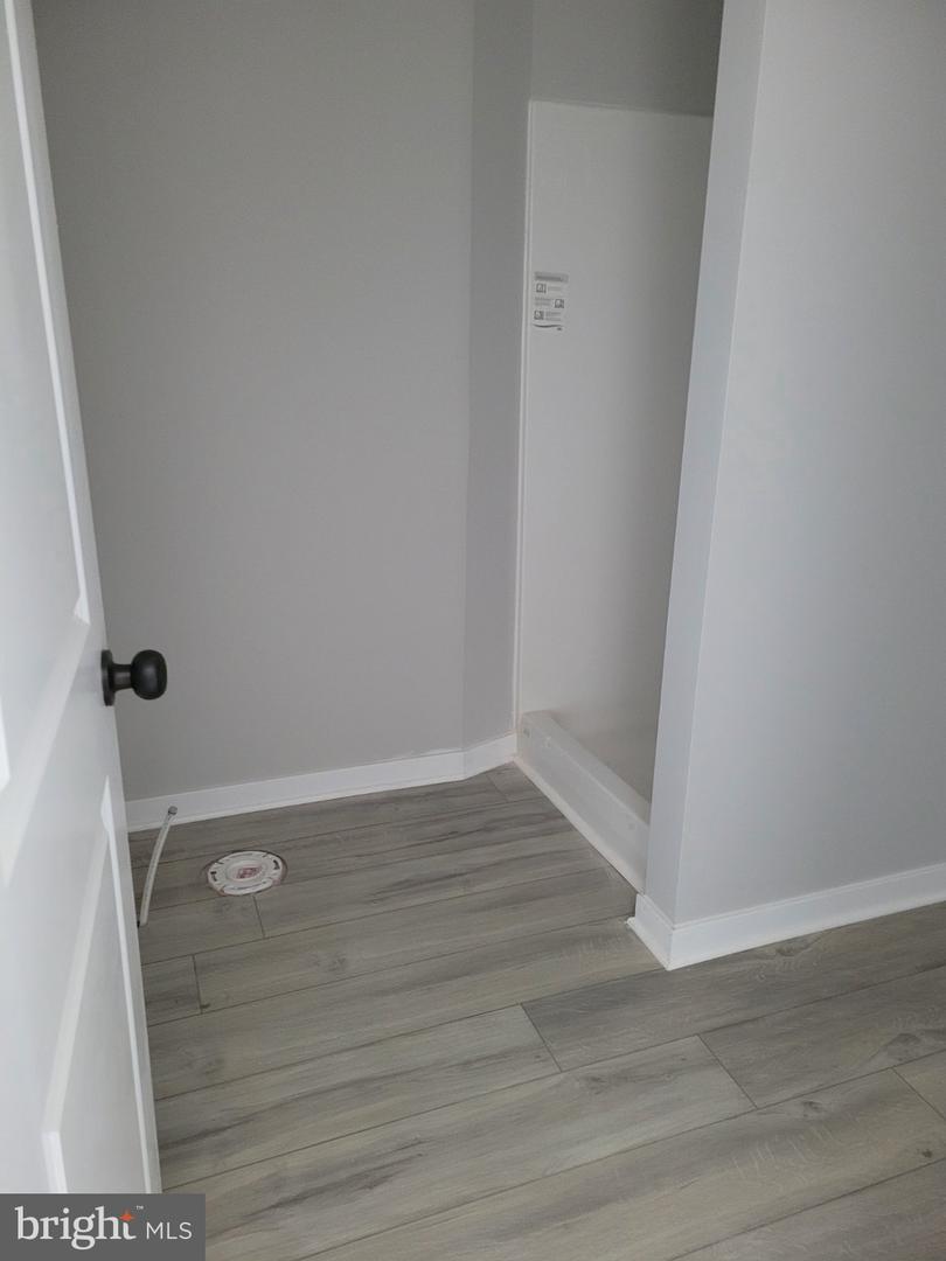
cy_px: 630
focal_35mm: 26
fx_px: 947
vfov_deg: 67.3
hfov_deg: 53.1
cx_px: 473
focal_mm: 5.4
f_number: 1.8
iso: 640
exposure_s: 1/30
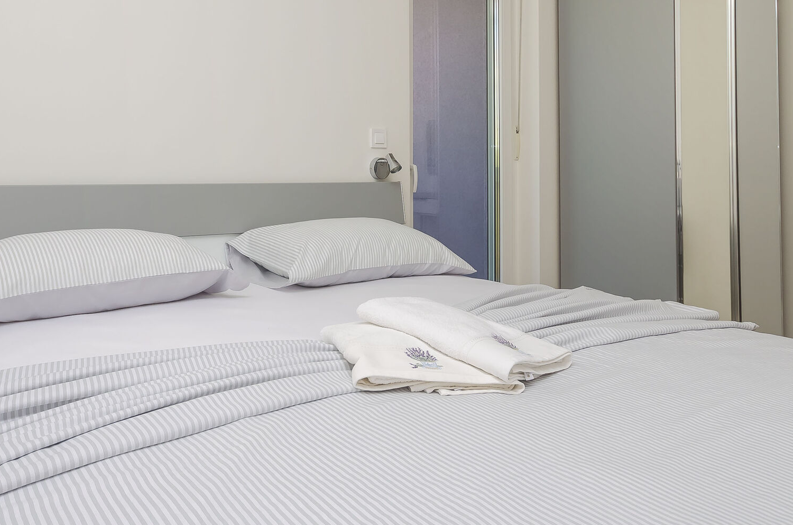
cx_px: 319
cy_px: 146
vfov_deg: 45.0
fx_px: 616
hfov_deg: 65.0
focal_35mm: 28
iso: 100
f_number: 8
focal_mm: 10
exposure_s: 1/100
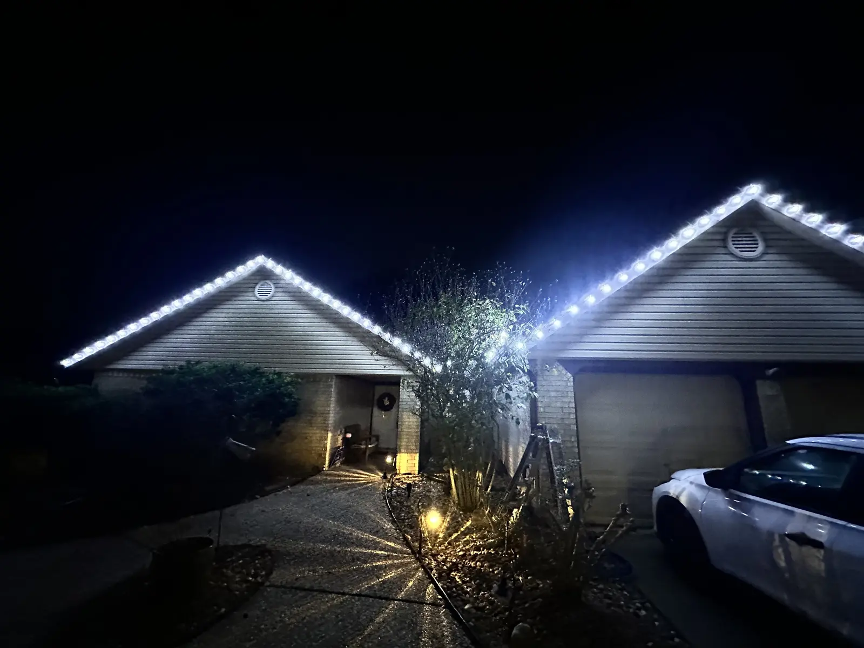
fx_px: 349
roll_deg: -2.9
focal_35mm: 14
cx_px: 432
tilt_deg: +13.4
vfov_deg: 85.7
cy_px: 324
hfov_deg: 102.1
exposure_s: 1/30
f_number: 2.2
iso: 1250
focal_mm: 2.22
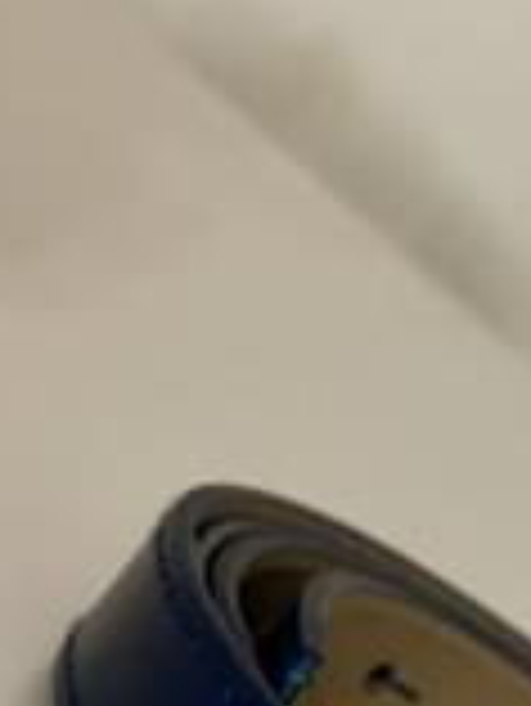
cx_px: 454
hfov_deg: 10.8
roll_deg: -40.9
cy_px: 771
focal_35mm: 137
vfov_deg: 14.1
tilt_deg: -15.4
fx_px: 2798
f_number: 2
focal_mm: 6
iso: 500
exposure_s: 1/20
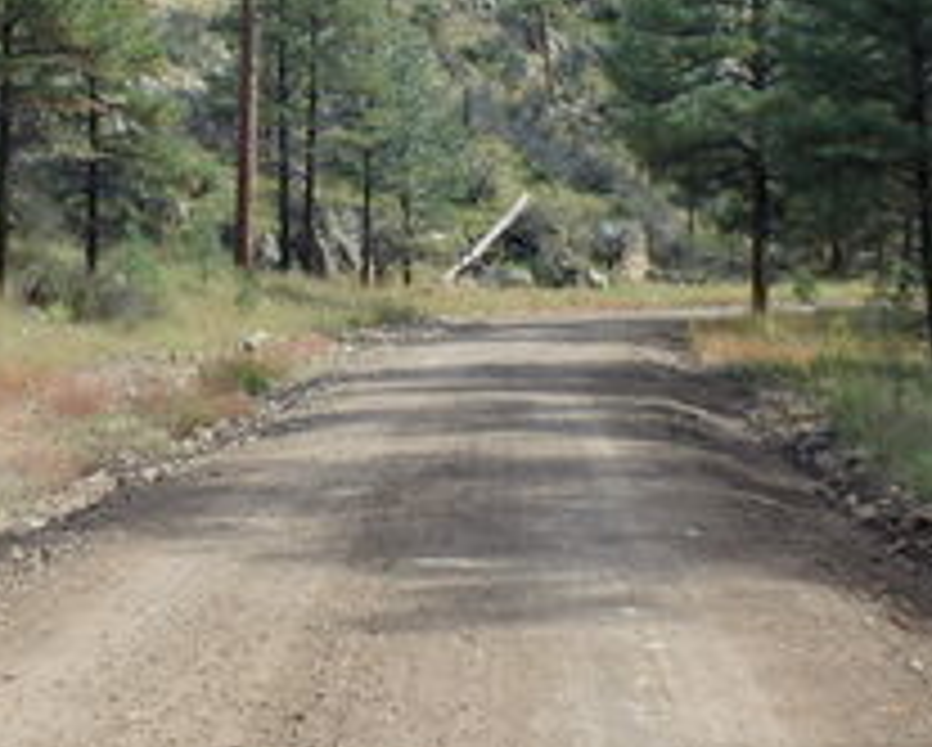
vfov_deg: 22.4
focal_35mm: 66
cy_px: 34
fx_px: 1822
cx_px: 356
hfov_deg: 28.6
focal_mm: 5
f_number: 3.9
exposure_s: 1/320
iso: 125
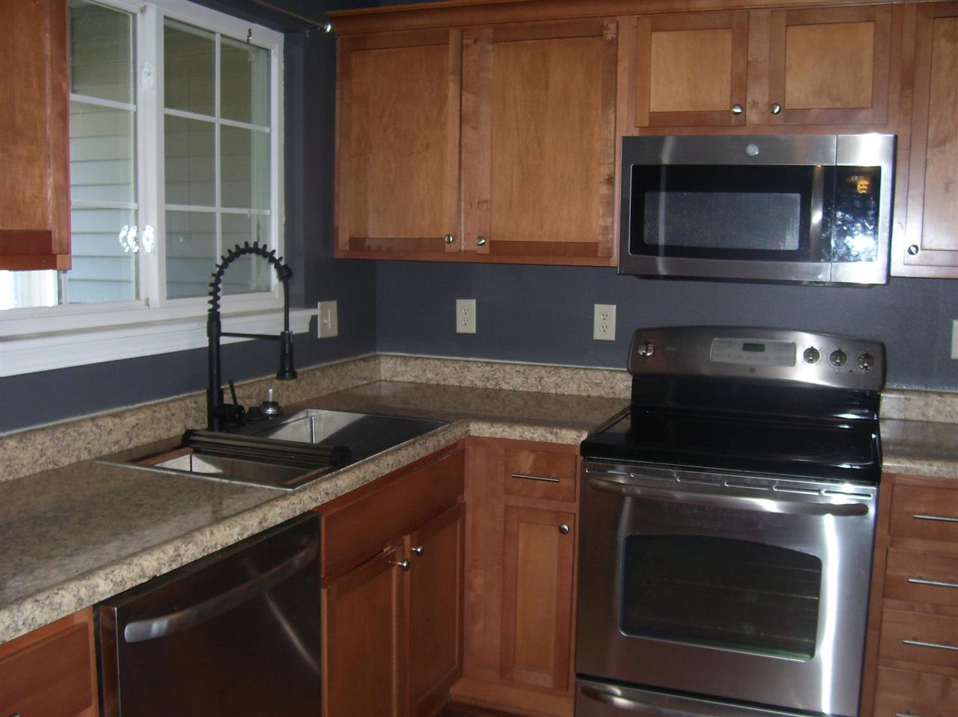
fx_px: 941
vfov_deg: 41.8
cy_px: 358
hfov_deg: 54.0
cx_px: 479
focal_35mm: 34
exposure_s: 1/60
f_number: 2.7
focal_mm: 5.6
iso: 80
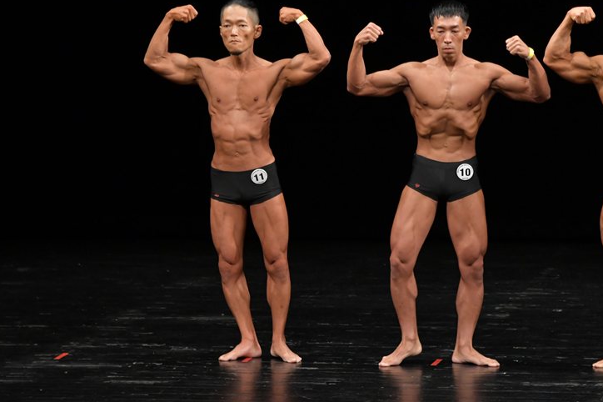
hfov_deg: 6.8
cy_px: 191
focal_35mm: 305
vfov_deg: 4.5
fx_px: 5106
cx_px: 315
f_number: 5.6
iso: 2500
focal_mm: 190
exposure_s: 1/400
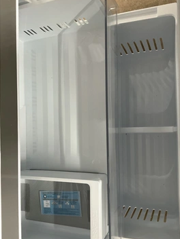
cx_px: 97
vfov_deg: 55.3
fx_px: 229
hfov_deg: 42.9
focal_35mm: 33
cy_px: 129
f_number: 1.8
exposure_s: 1/40
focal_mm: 3
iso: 250
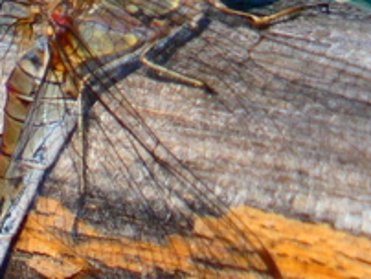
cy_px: 162
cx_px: 157
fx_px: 54338
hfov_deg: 0.4
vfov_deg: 0.3
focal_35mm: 5064
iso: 80
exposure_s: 1/320
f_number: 5.9
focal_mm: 215
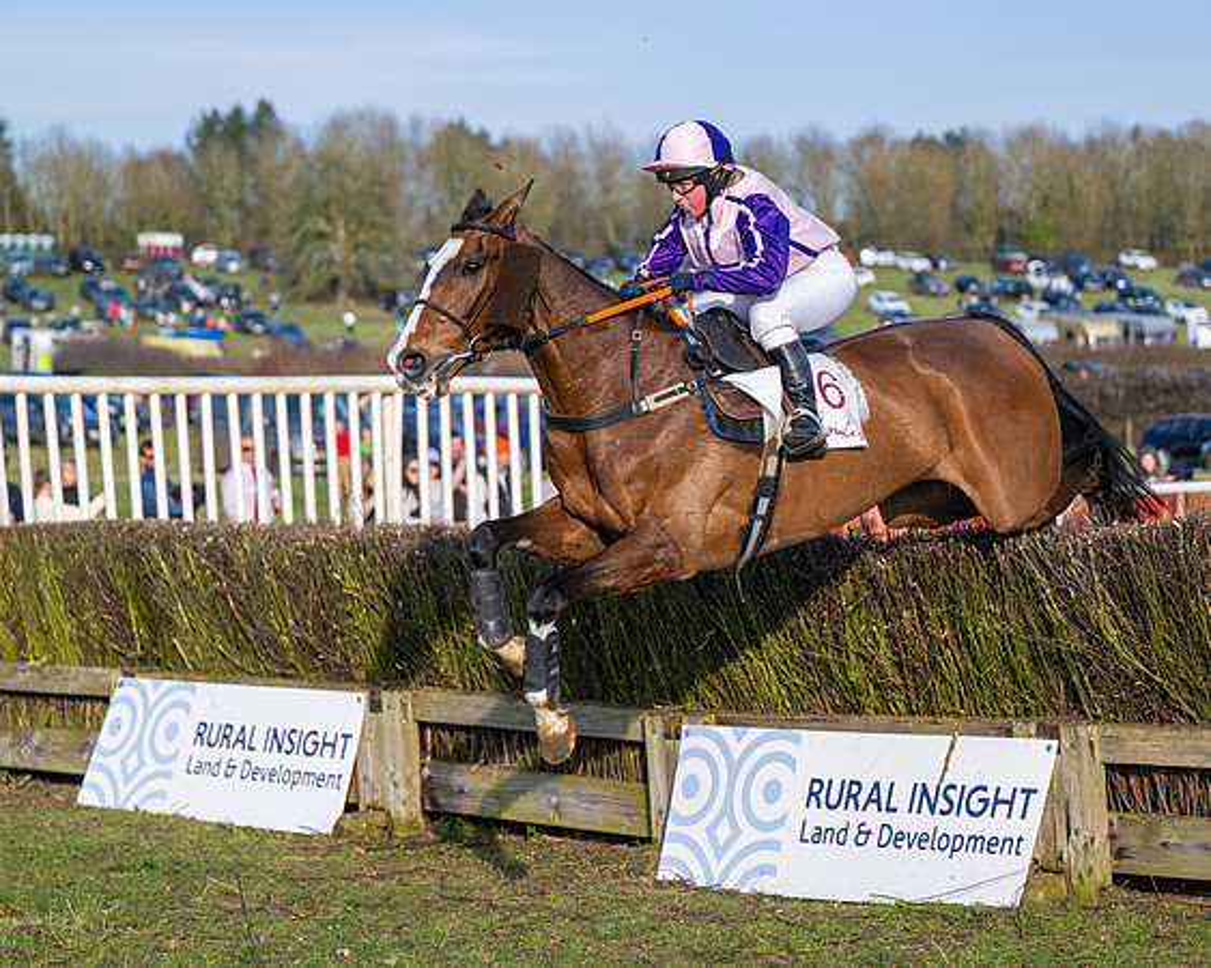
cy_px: 422
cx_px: 694
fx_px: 3472
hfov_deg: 19.8
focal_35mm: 97
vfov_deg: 15.9
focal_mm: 70
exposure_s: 1/4000
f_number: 2.8
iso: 400
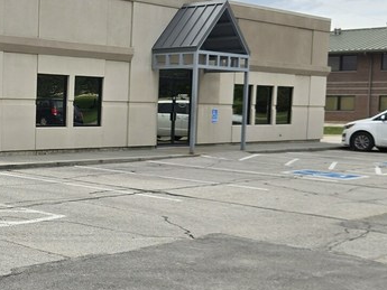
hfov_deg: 28.2
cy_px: 152
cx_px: -11
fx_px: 716
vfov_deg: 22.9
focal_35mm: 64
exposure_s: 1/1354
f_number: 1.8
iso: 25
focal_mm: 5.4
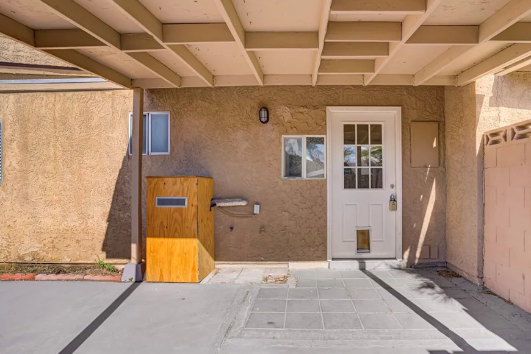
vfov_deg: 62.0
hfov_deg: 83.6
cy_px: 186
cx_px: 296
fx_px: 295
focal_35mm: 20
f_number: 8
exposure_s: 1/640
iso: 400
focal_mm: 17
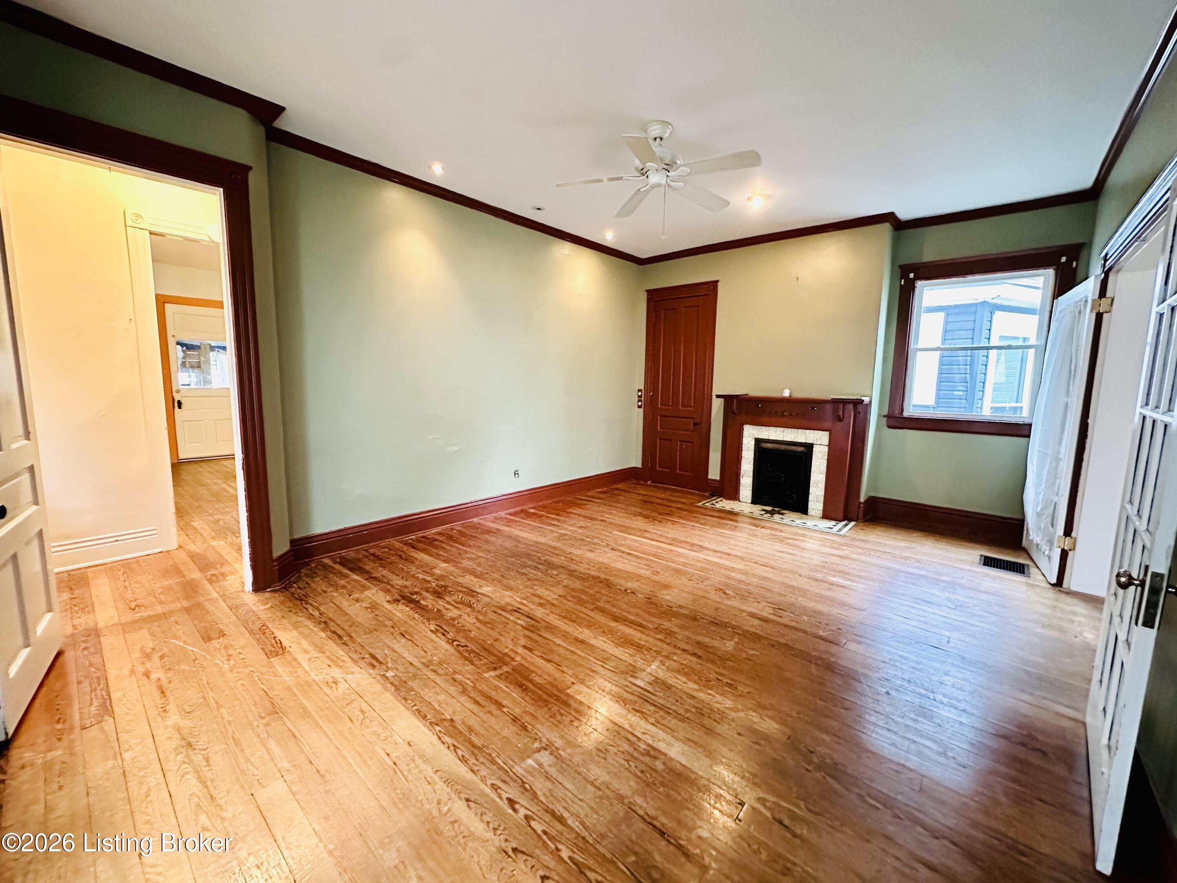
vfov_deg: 85.7
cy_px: 442
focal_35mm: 14
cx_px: 588
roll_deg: -0.7
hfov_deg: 102.1
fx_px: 476
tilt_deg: -7.1
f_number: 2.2
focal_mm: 2.22
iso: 1000
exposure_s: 1/40
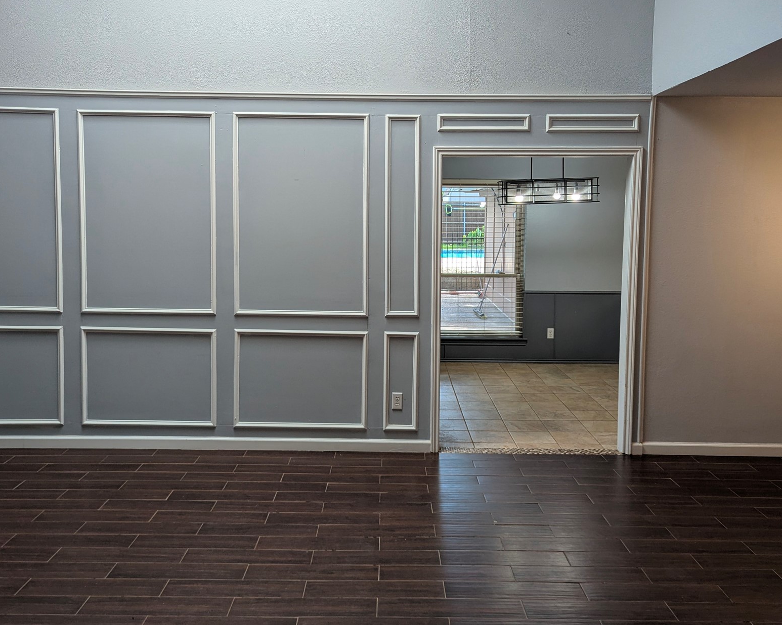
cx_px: 378
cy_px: 280
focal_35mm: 31
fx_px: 718
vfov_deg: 47.0
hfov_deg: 57.2
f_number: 1.85
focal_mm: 6.81
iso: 82
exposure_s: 1/120
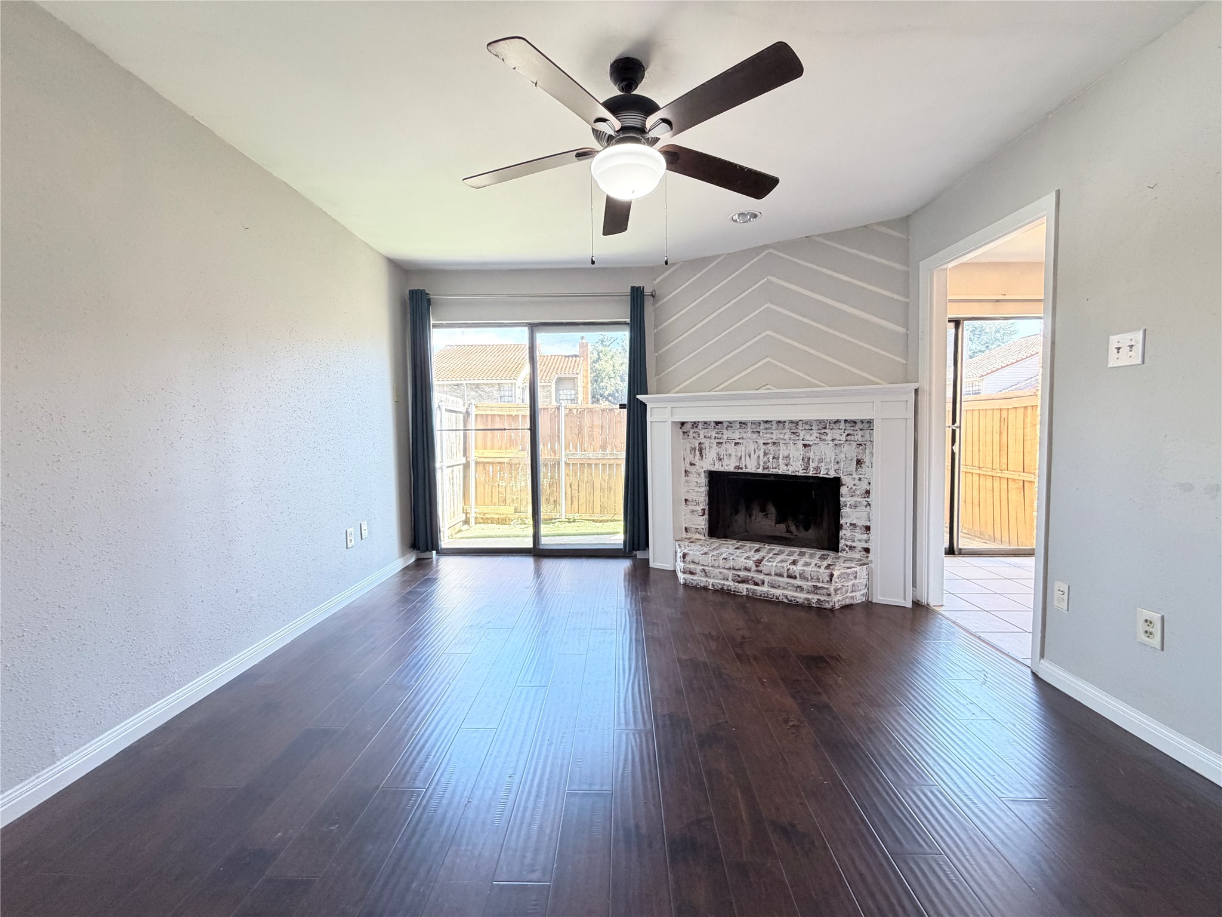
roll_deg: +1.5
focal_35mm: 14
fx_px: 494
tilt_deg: -3.8
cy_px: 458
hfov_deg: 102.1
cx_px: 611
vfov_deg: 85.7
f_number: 2.2
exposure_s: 1/60
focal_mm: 2.22
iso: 250
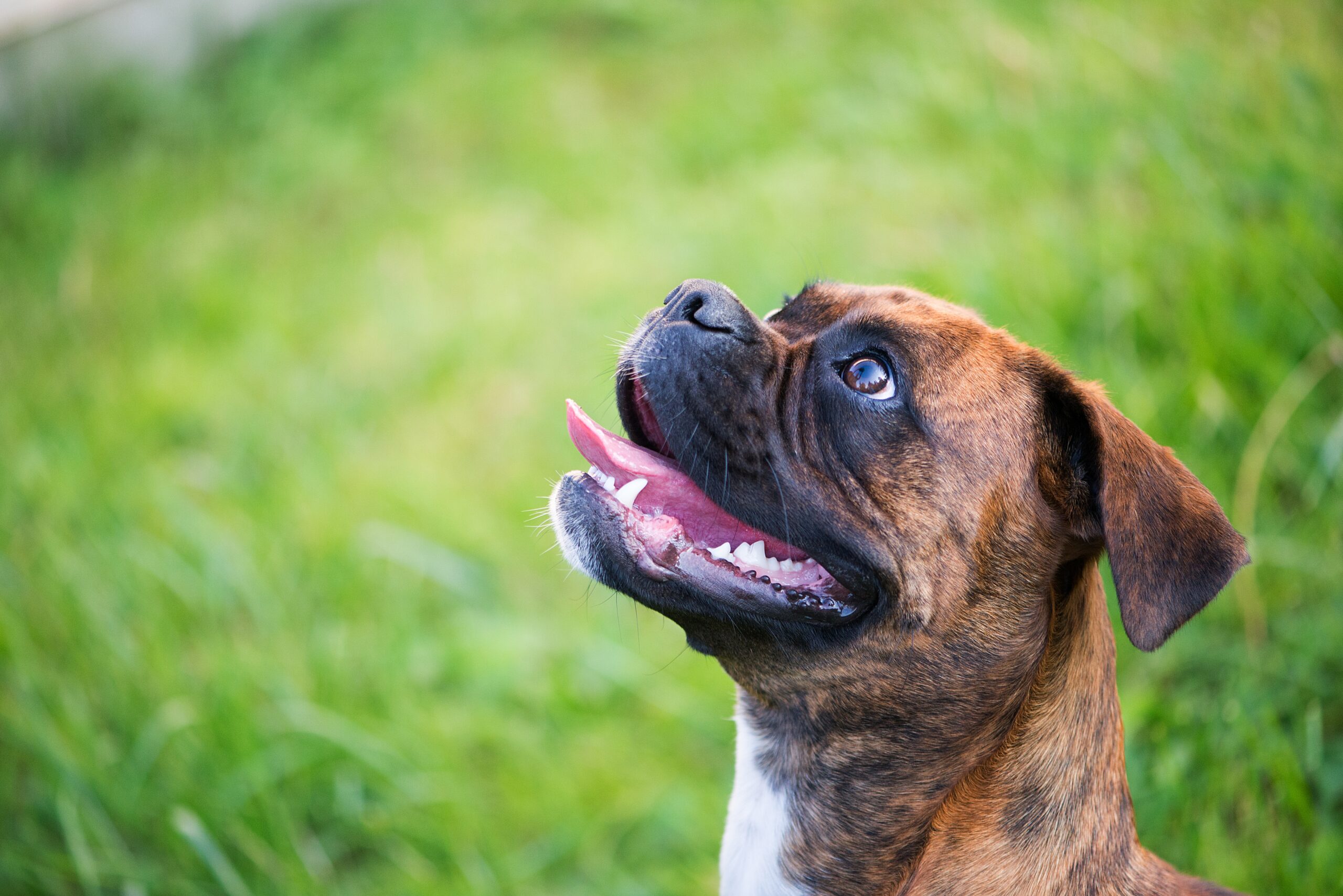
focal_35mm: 105
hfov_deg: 19.4
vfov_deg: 13.1
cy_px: 448
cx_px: 672
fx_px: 3918
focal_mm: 105
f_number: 3
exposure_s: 1/640
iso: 800
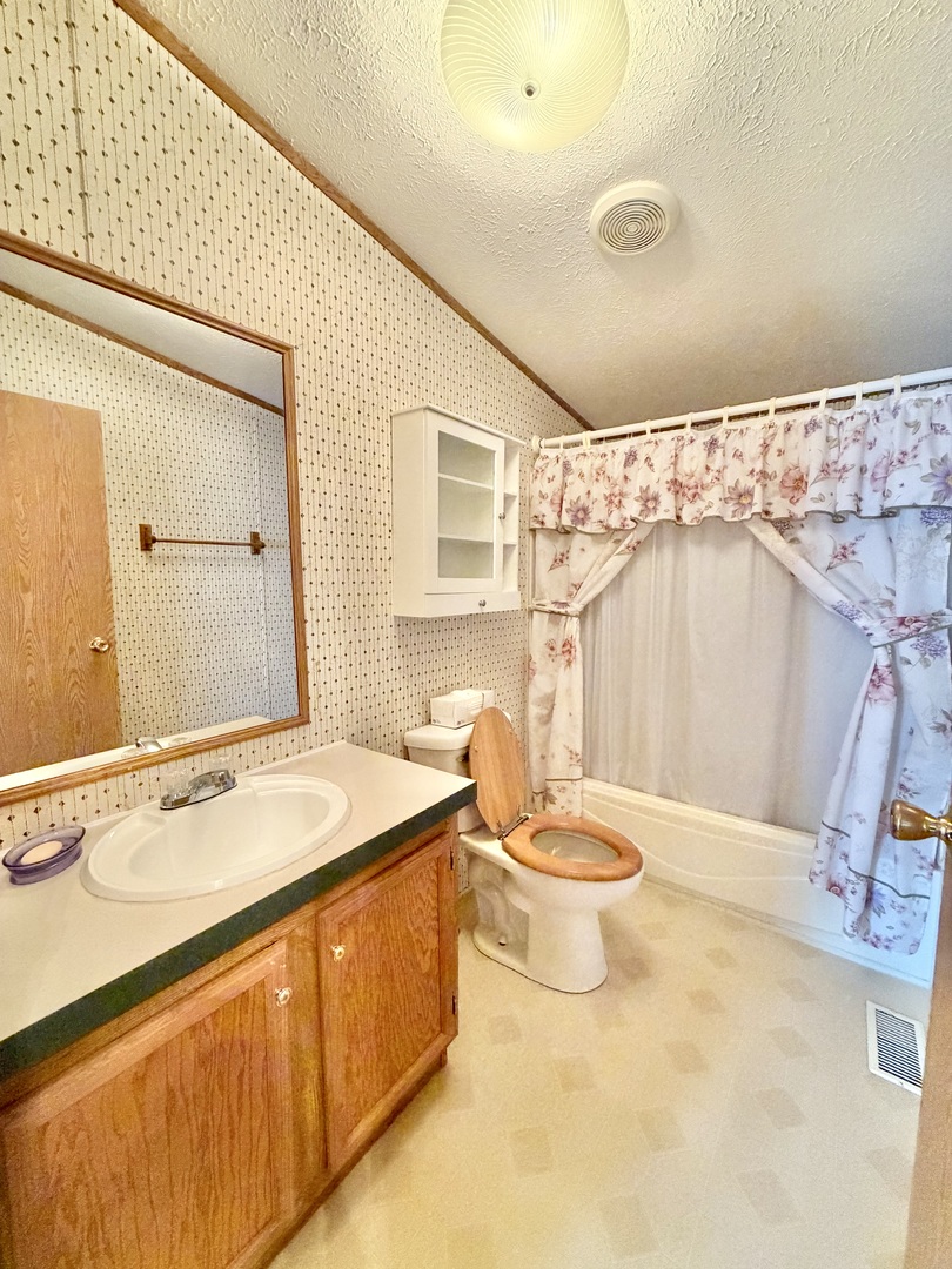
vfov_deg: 102.1
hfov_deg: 85.7
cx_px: 476
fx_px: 513
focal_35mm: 14
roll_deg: +0.6
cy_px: 634
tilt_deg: -6.3
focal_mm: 2.22
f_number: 2.2
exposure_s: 1/60
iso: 500
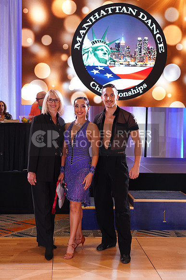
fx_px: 356
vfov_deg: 42.7
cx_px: 93
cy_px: 140
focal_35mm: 46
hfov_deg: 29.3
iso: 1600
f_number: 4.5
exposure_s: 1/160
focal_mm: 46
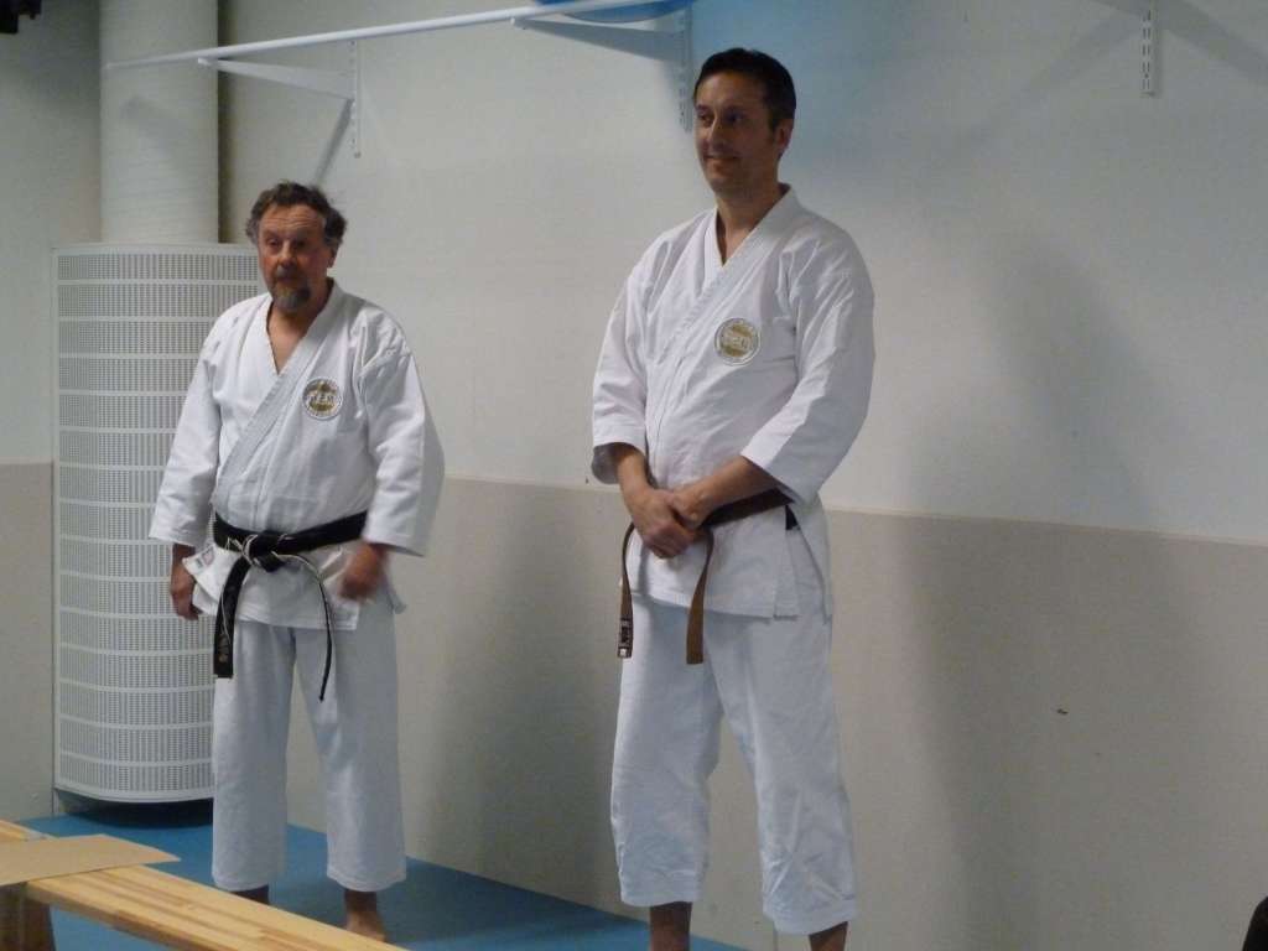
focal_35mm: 67
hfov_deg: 29.0
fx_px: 2454
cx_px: 634
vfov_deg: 21.9
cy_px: 476
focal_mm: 11
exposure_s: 1/30
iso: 800
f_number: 4.1
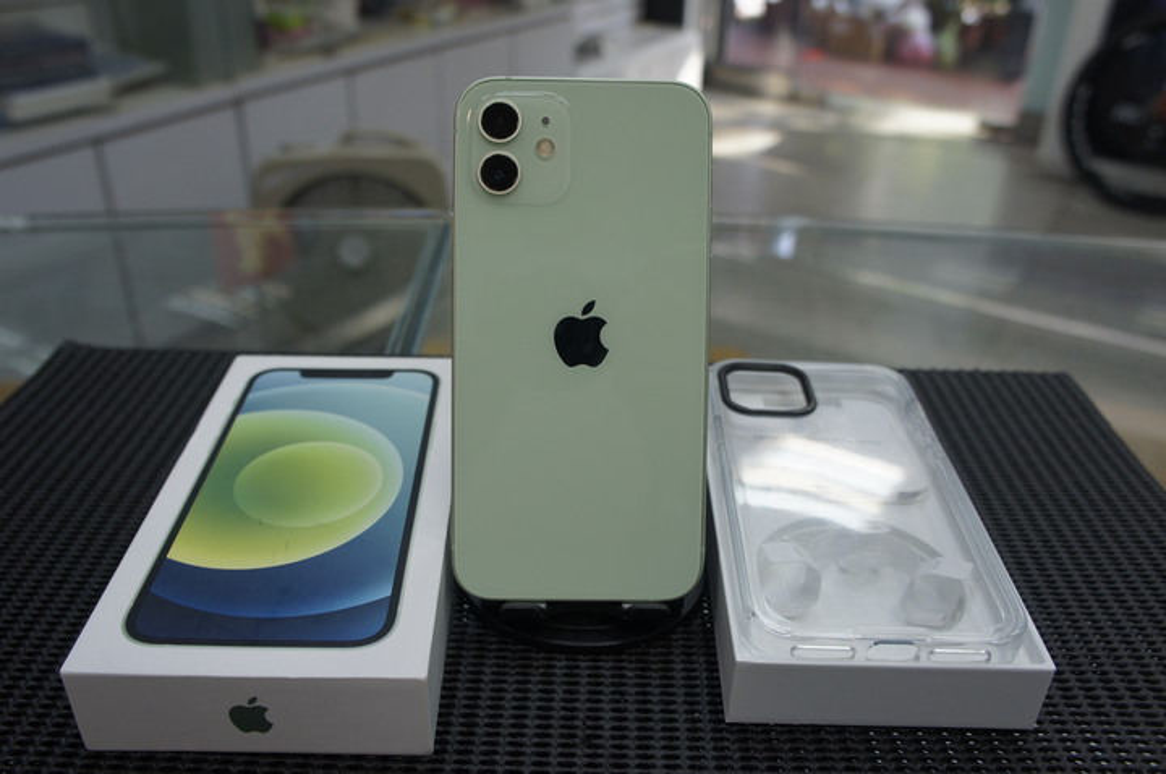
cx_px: 583
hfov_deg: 62.0
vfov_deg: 43.5
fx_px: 970
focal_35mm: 30
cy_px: 387
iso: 200
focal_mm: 20
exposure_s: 1/50
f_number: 5
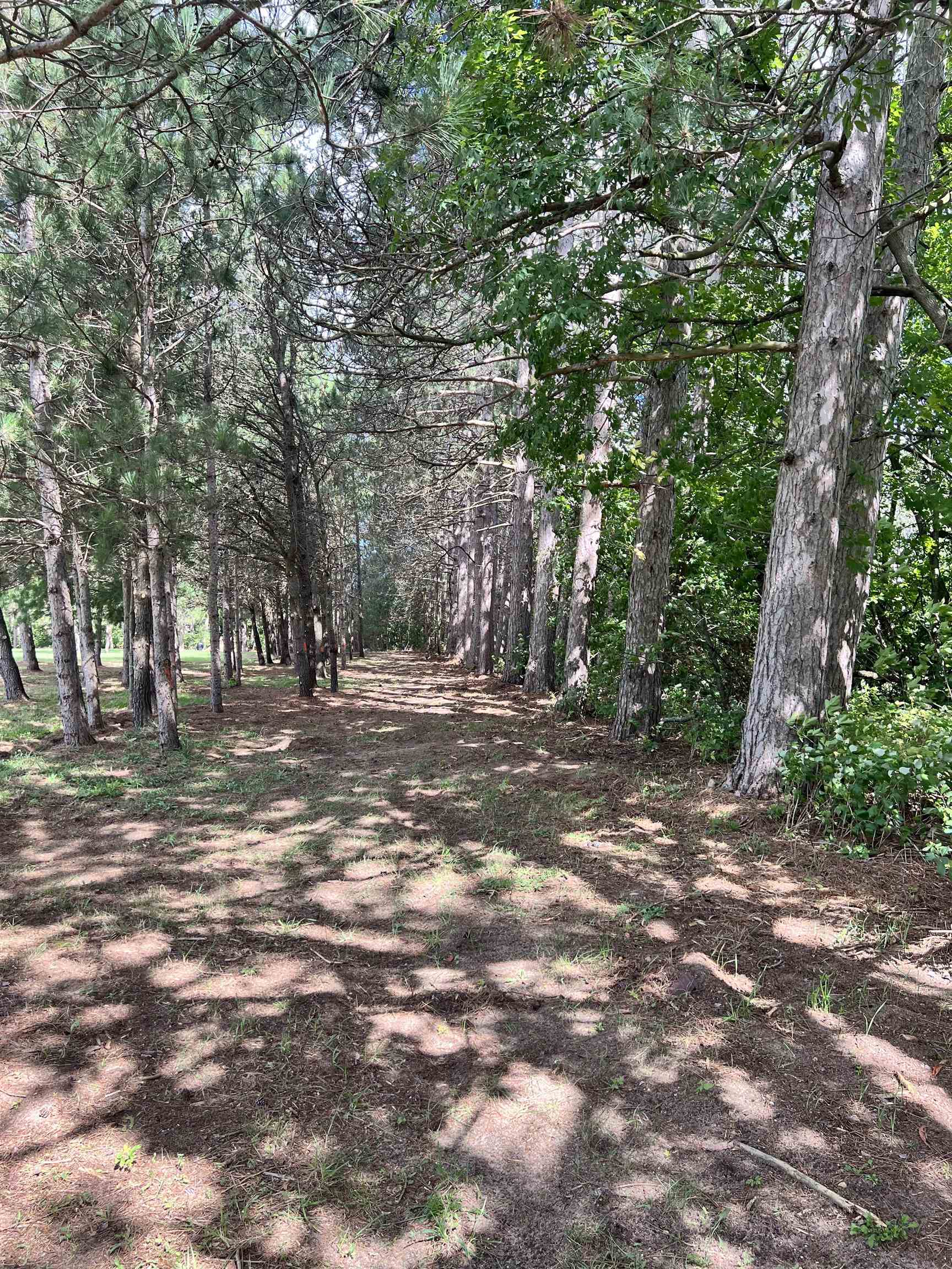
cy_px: 634
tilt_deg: -0.2
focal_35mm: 26
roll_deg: -1.4
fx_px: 953
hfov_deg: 53.1
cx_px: 476
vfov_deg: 67.3
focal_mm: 5.7
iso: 40
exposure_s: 1/279
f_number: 1.5
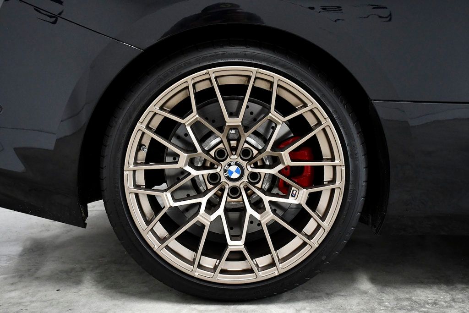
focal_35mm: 48
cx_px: 234
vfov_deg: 28.1
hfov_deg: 41.1
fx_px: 625
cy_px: 156
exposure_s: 1/500
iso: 2500
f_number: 5.6
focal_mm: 32
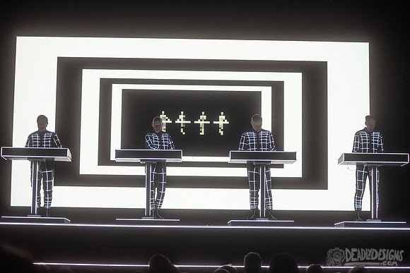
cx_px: 205
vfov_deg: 15.8
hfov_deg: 23.5
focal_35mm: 86
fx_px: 984
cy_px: 136
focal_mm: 80
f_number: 3.2
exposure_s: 1/320
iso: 2500
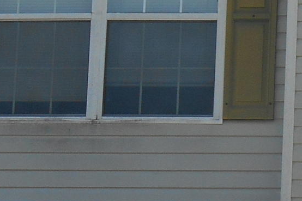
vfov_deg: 5.3
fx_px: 2172
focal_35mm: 259
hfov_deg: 7.9
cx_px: 400
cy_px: 75
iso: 80
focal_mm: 8.3
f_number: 4
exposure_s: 1/500
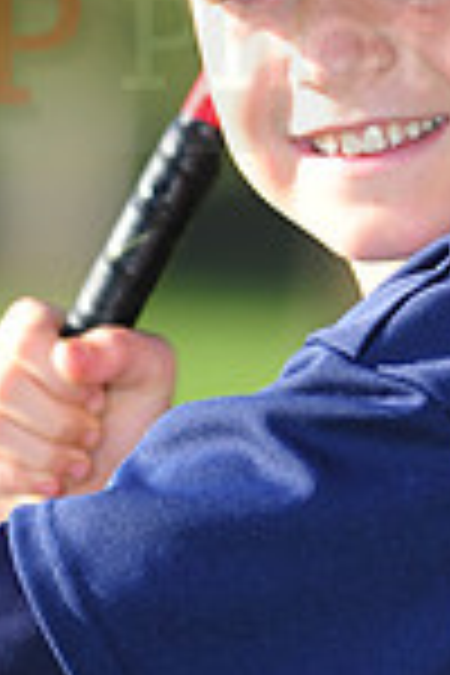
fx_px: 14493
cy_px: 9
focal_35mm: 773
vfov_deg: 2.7
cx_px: 450
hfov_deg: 1.8
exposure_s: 1/640
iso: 200
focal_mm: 200
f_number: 4
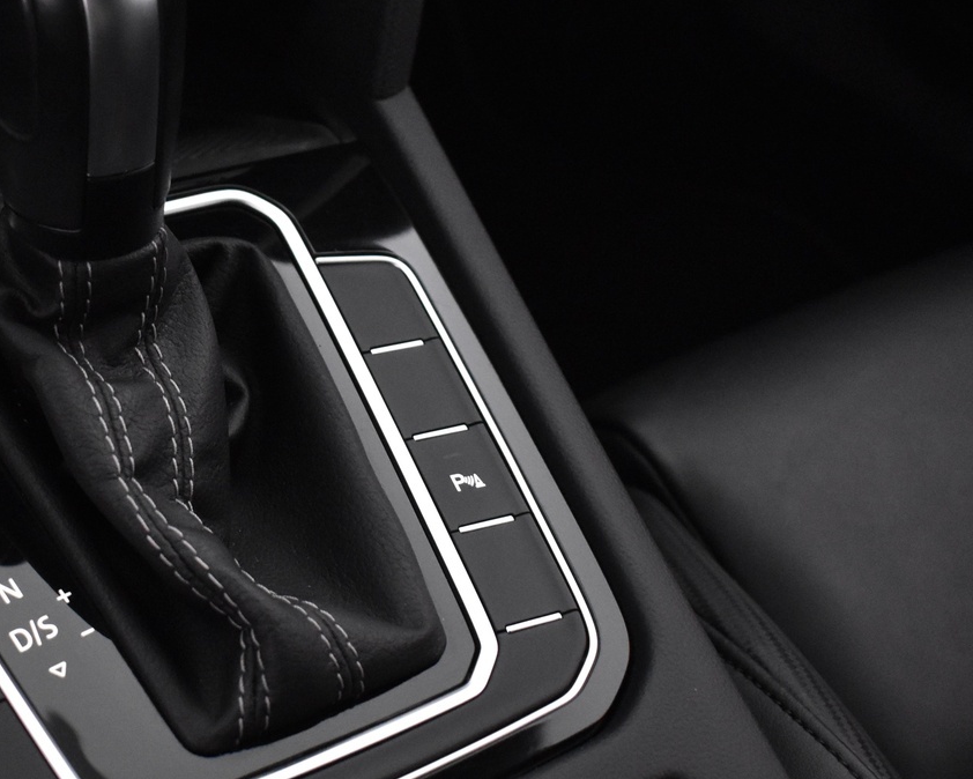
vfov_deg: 23.5
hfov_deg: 28.4
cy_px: 358
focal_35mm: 65
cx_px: 171
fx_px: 1872
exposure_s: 1/40
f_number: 4
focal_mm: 24
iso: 3200
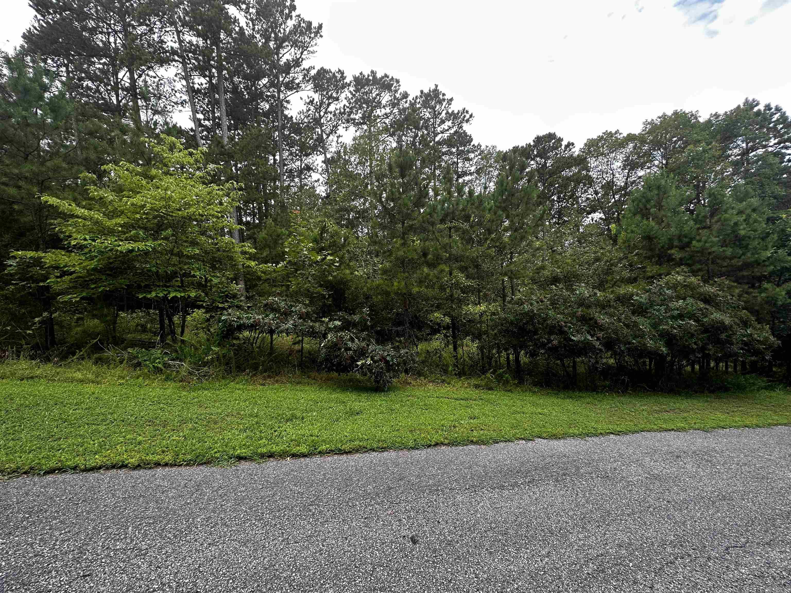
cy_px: 296
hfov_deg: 102.1
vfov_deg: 85.7
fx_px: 320
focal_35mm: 14
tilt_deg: -1.4
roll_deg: +2.5
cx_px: 396
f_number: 2.2
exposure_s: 1/175
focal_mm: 2.22
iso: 40
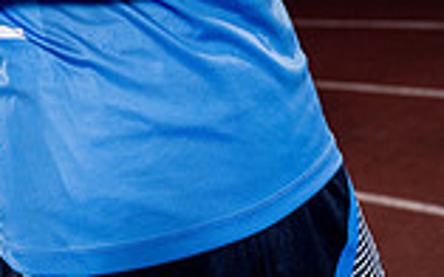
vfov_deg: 11.0
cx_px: 23
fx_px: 1270
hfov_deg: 19.4
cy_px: -328
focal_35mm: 105
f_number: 4
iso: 100
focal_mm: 36
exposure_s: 1/250
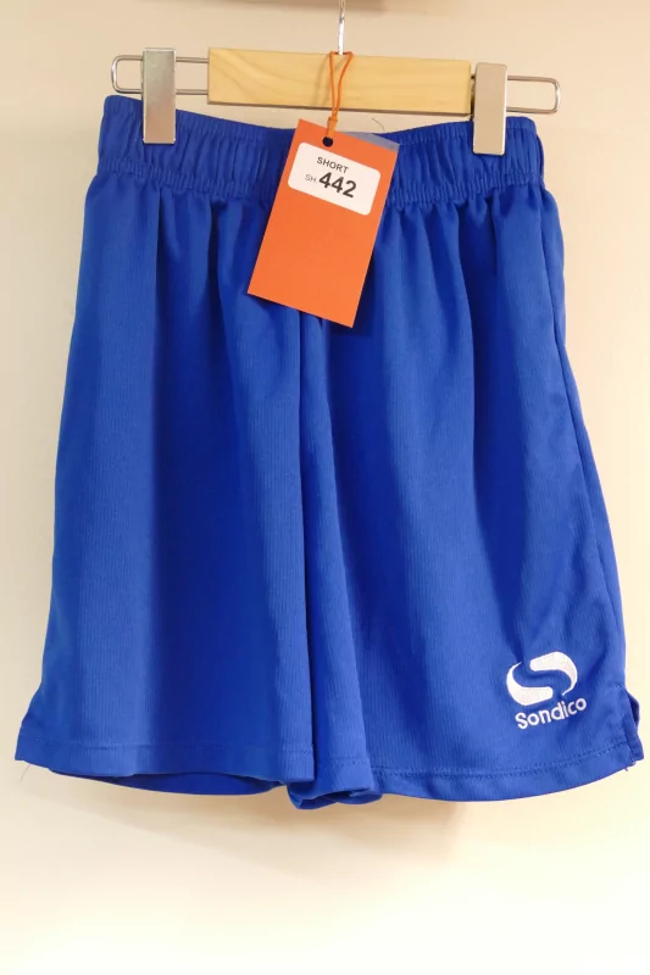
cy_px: 488
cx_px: 325
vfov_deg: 26.7
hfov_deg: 17.9
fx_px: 2059
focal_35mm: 76
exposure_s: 1/25
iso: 1600
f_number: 3.7
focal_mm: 27.88
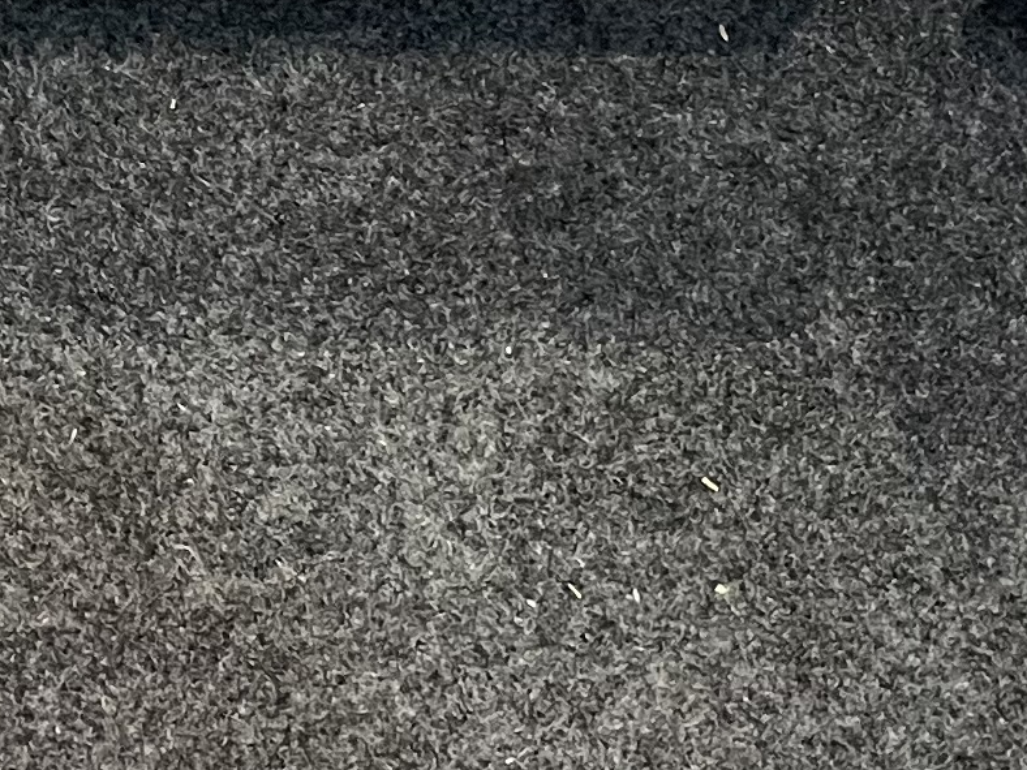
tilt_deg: -62.5
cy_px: -683
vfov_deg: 10.4
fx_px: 3946
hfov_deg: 14.7
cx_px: 199
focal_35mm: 133
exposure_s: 1/73
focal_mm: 4.2
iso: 125
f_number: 1.6
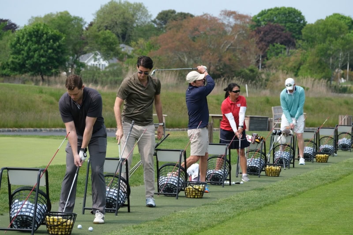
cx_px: 176
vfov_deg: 7.8
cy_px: 118
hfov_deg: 11.6
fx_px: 1736
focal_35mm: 177
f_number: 6.4
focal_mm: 118
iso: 400
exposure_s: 1/1000
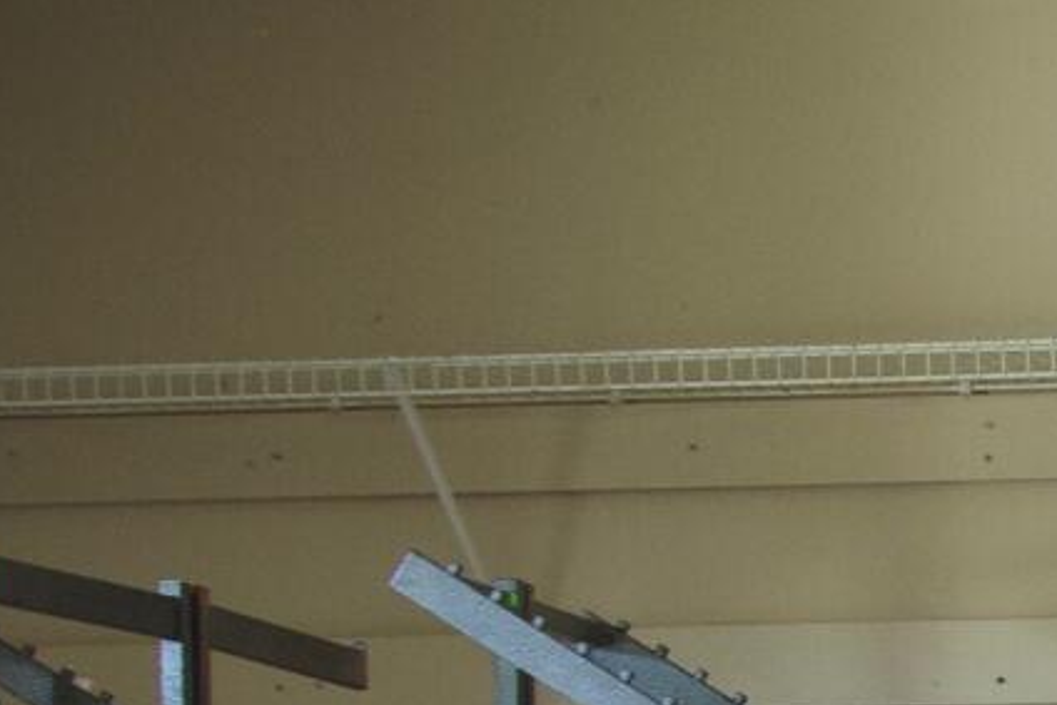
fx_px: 4993
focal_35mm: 170
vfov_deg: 7.6
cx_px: 2635
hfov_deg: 10.3
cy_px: 1614
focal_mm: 24
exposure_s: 1/30
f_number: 4
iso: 800
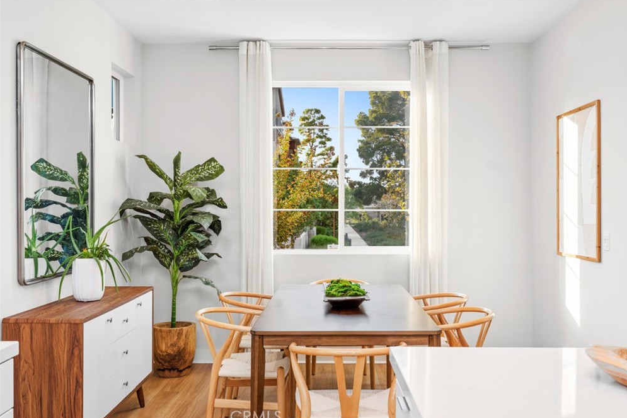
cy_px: 211
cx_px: 321
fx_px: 627
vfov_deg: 36.9
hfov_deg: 53.1
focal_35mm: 36
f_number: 9
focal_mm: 35
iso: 200
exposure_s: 1/20
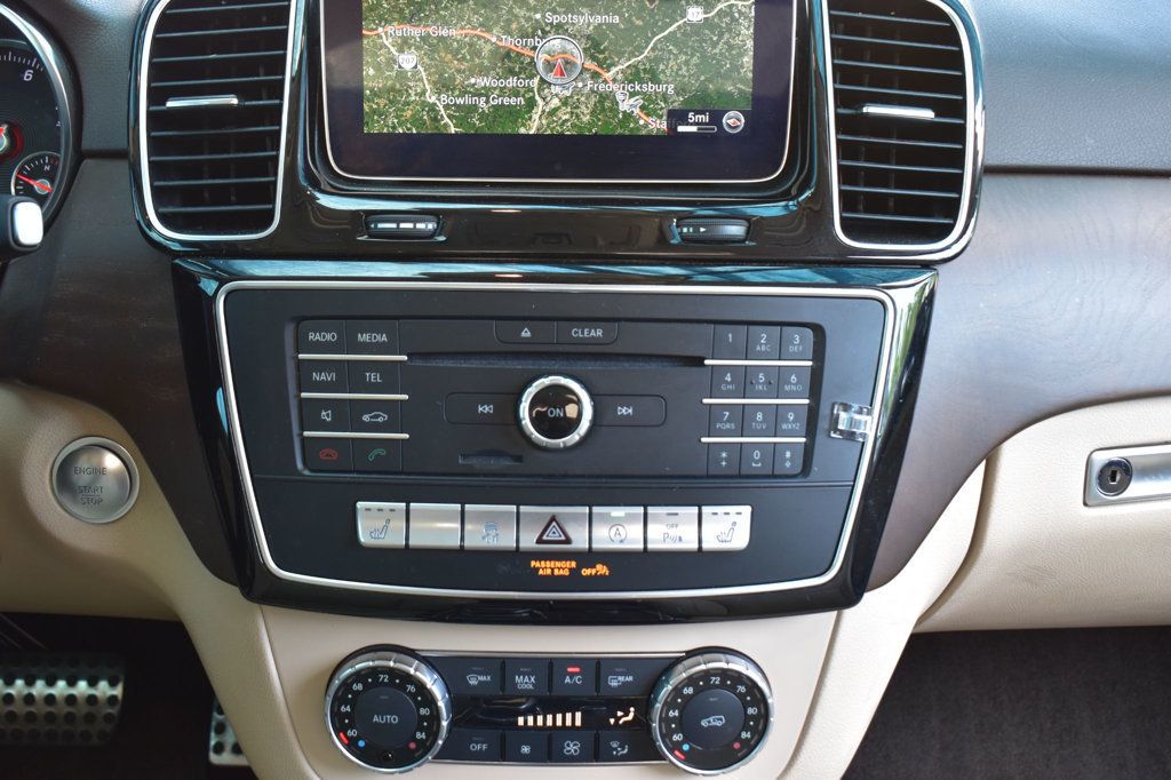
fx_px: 1268
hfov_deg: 49.6
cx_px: 586
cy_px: 390
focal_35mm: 39
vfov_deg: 34.2
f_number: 6.3
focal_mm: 26
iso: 400
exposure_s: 1/15
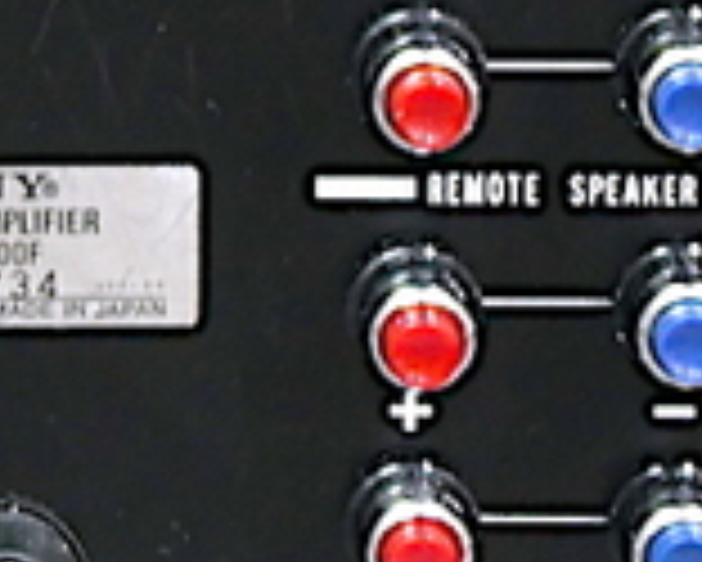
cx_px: -873
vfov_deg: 1.7
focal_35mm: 905
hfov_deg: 2.1
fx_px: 18814
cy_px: 0
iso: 200
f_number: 5.4
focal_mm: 27.1
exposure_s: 1/1.6
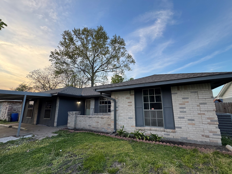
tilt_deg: +11.1
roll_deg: +0.6
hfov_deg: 98.1
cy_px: 87
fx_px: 101
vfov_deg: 81.8
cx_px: 120
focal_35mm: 15
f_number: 2.2
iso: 80
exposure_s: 1/99
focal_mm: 2.22
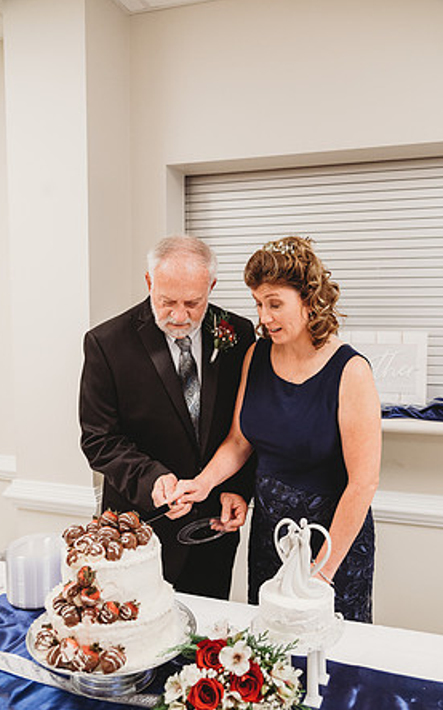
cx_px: 229
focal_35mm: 31
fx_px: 600
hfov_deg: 40.5
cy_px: 358
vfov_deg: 61.3
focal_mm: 30
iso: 4000
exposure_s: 1/200
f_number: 4
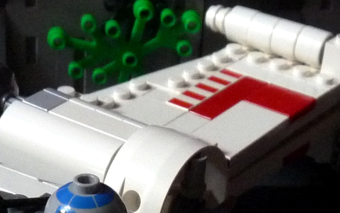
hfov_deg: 16.8
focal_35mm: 124
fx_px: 1149
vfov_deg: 9.7
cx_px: 146
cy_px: 456
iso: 400
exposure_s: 1/60
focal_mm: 4.8
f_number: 4
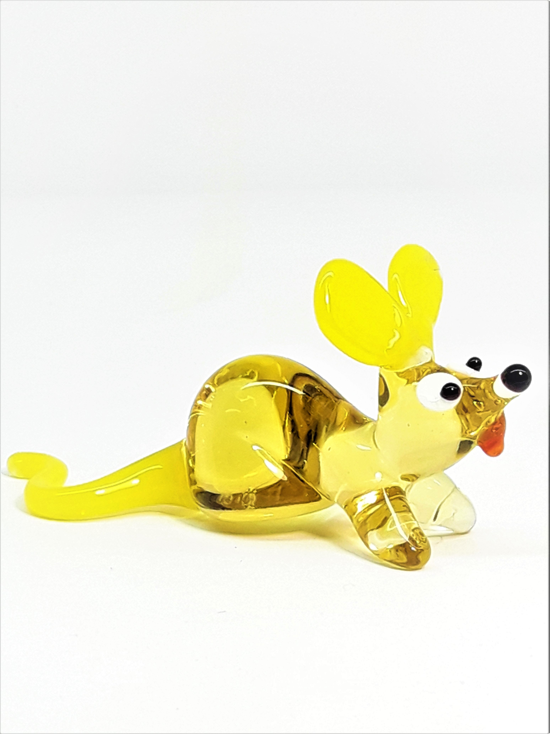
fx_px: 593
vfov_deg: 63.4
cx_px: 275
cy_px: 367
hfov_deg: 49.7
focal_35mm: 28
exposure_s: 1/101
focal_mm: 3.7
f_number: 1.9
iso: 40
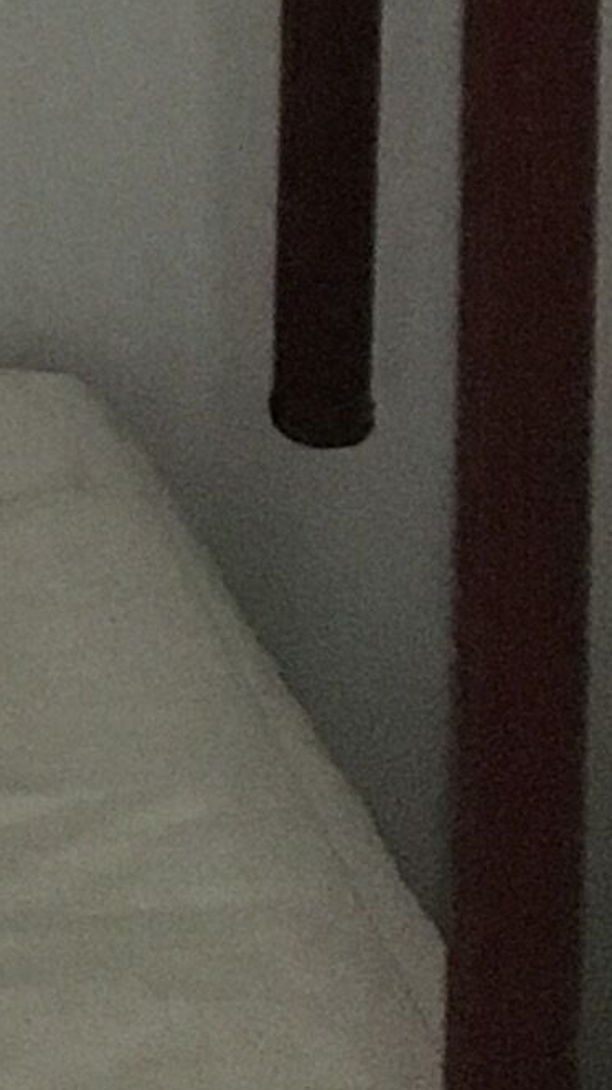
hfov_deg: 5.7
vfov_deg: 10.0
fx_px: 5571
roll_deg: +0.2
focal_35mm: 193
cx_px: -1453
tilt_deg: -6.5
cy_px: -1331
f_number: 2.2
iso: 200
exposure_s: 1/17
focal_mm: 4.15
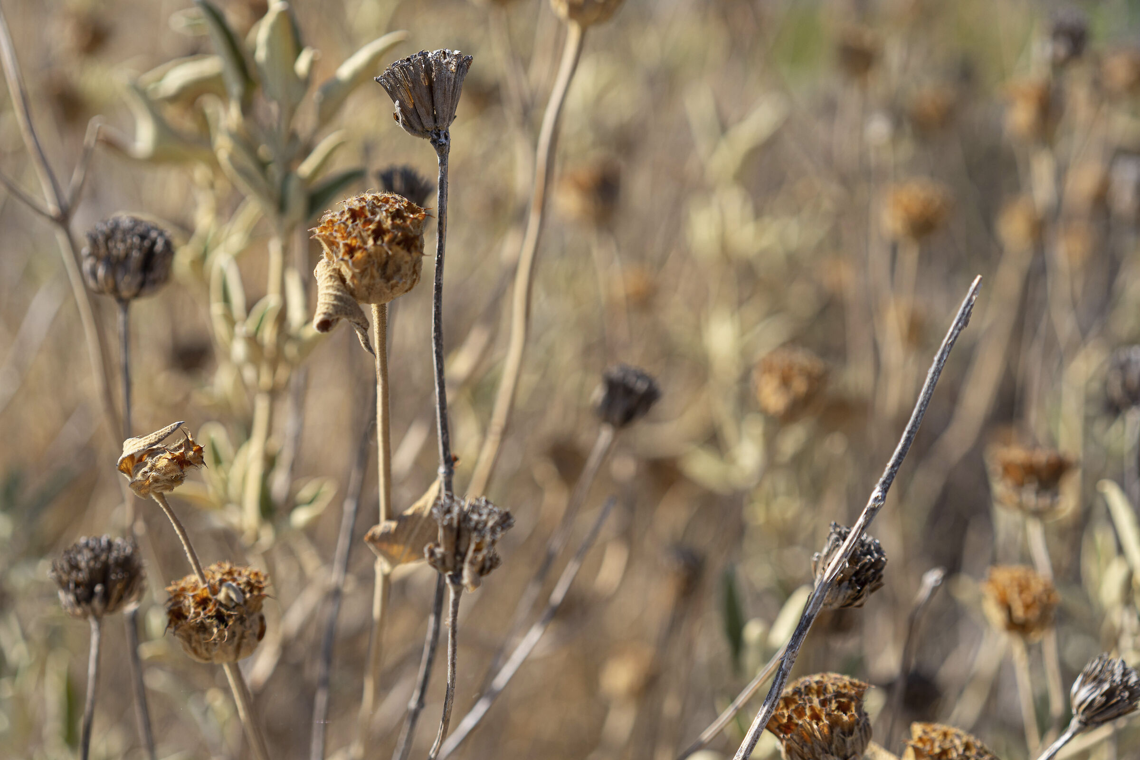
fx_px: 1742
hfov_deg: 36.2
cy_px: 380
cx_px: 570
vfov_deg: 24.6
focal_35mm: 55
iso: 100
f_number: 4
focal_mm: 55
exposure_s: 1/800
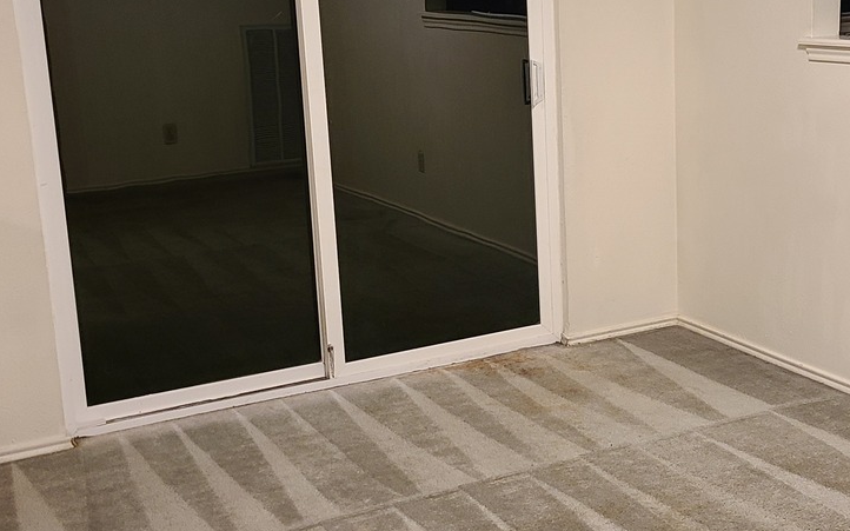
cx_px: 539
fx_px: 1274
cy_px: 232
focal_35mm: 55
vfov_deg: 23.5
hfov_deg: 36.7
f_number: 1.8
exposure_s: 1/40
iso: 200
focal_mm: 5.4
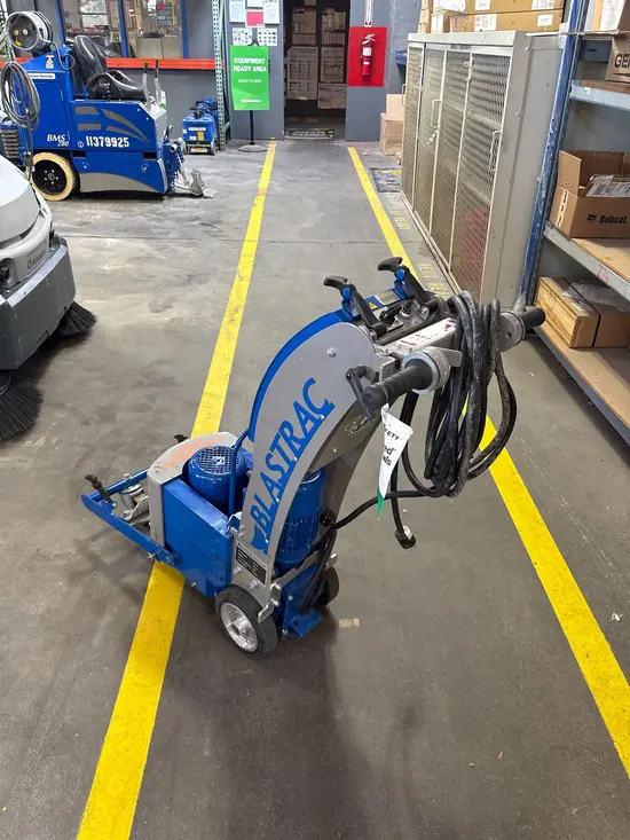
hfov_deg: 53.1
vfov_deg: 67.3
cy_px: 420
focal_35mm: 26
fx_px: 631
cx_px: 315
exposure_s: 1/76
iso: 125
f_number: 1.6
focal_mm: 5.96
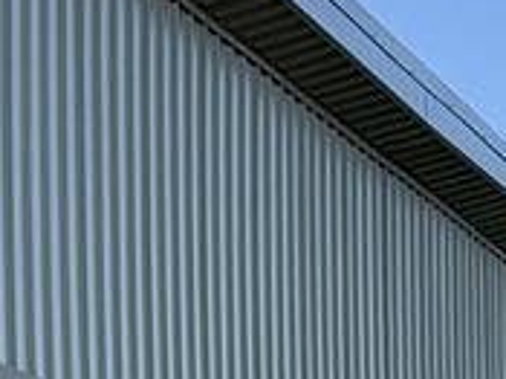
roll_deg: -0.5
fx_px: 4105
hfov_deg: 6.8
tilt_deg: +5.9
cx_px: -578
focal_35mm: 281
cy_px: 428
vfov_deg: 5.3
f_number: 1.78
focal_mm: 6.76
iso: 64
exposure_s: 1/3226
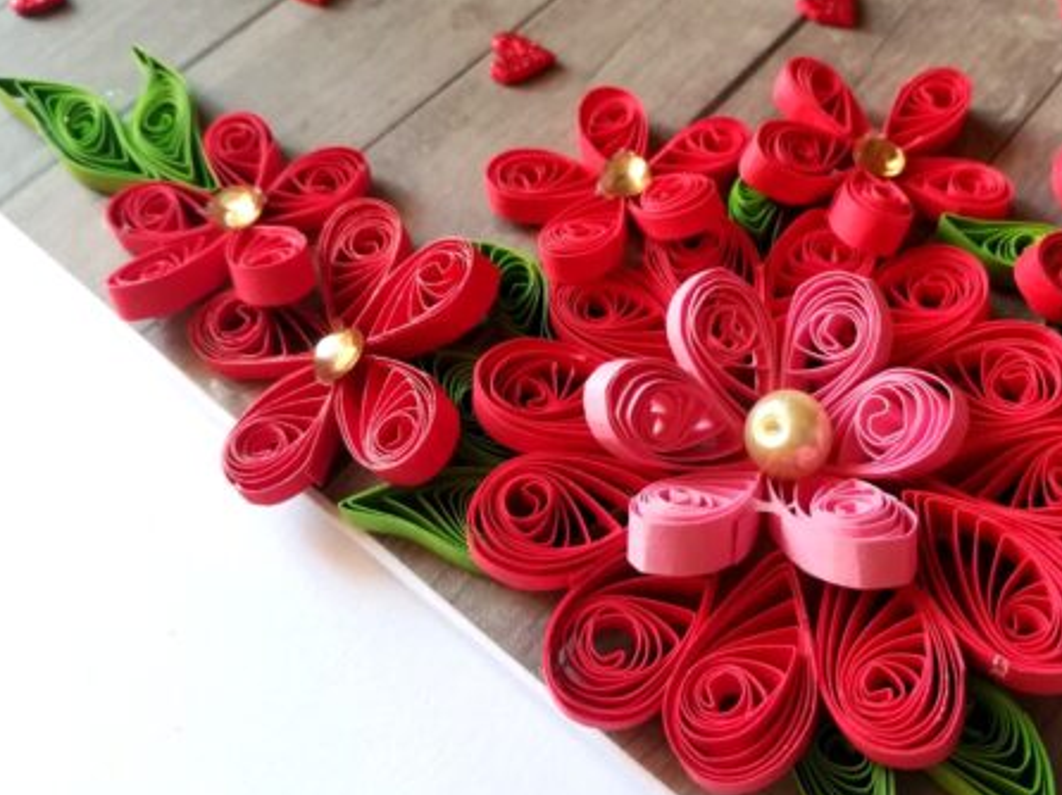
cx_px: 671
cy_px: 288
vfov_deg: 40.3
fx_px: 1073
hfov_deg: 52.0
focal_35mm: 35
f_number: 2.2
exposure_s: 1/30
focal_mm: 3.83
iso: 125
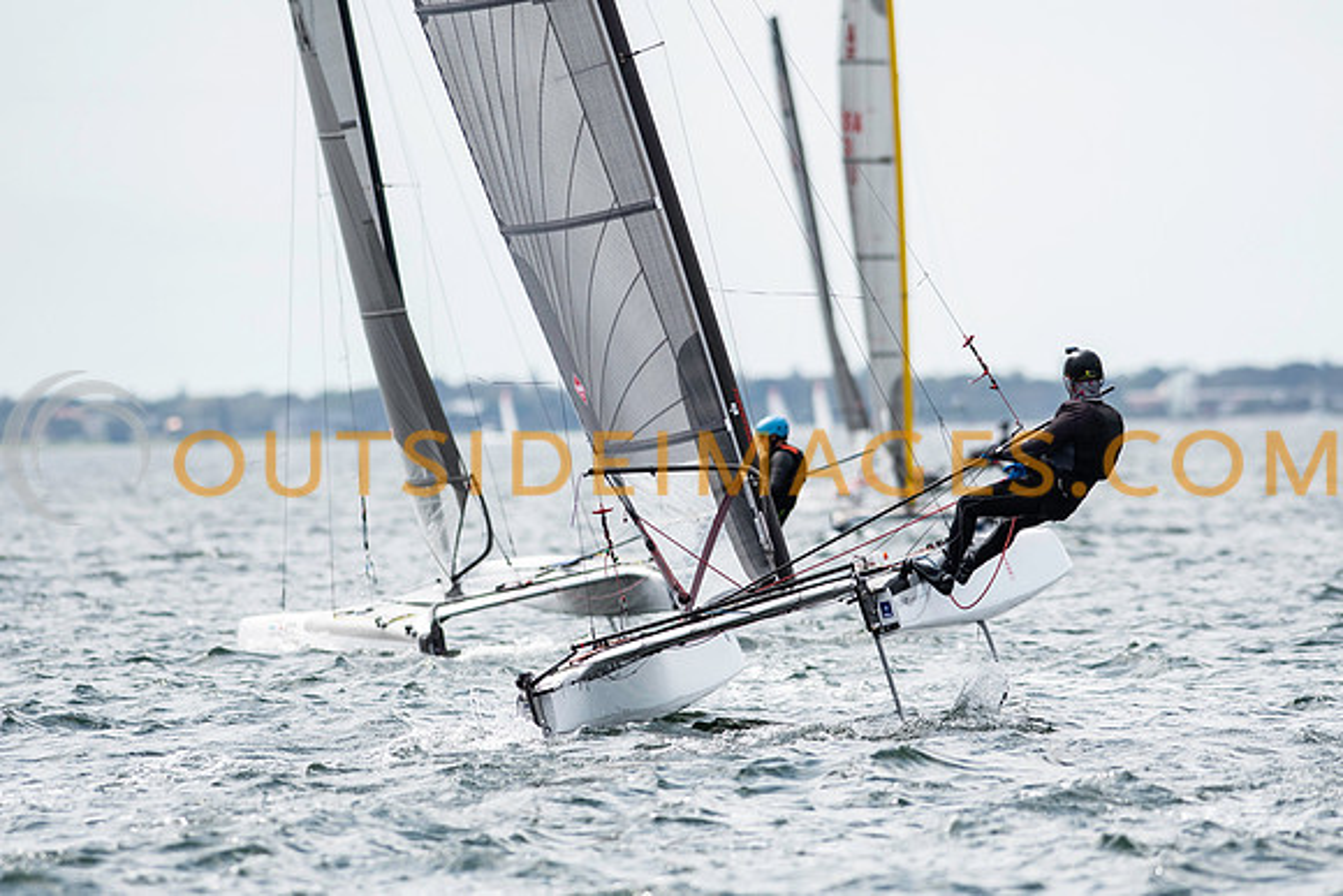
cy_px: 448
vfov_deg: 3.1
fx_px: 16791
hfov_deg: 4.6
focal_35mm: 450
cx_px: 672
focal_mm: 300
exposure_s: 1/6400
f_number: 5
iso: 400
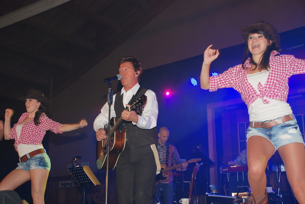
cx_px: 152
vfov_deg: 25.8
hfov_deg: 37.8
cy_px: 102
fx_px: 445
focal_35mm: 52
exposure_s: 1/80
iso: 320
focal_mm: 35
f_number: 5.6
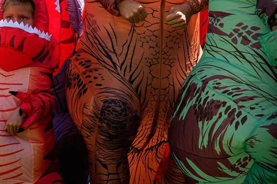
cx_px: 55
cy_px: 90
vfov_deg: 10.8
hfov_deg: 16.0
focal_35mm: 127
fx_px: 977
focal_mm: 70
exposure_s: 1/4000
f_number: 2.8
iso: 500
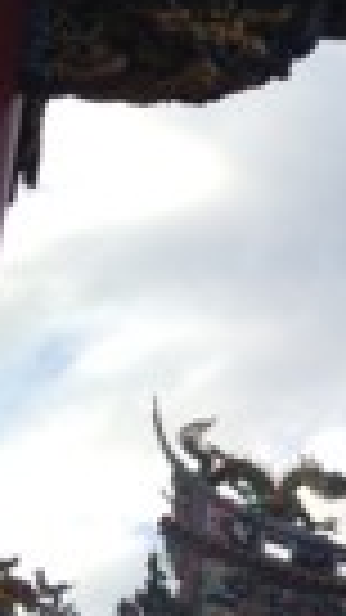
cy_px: 441
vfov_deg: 16.0
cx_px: 589
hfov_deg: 8.7
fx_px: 2187
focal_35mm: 134
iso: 50
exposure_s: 1/613
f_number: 2.4
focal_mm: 4.28
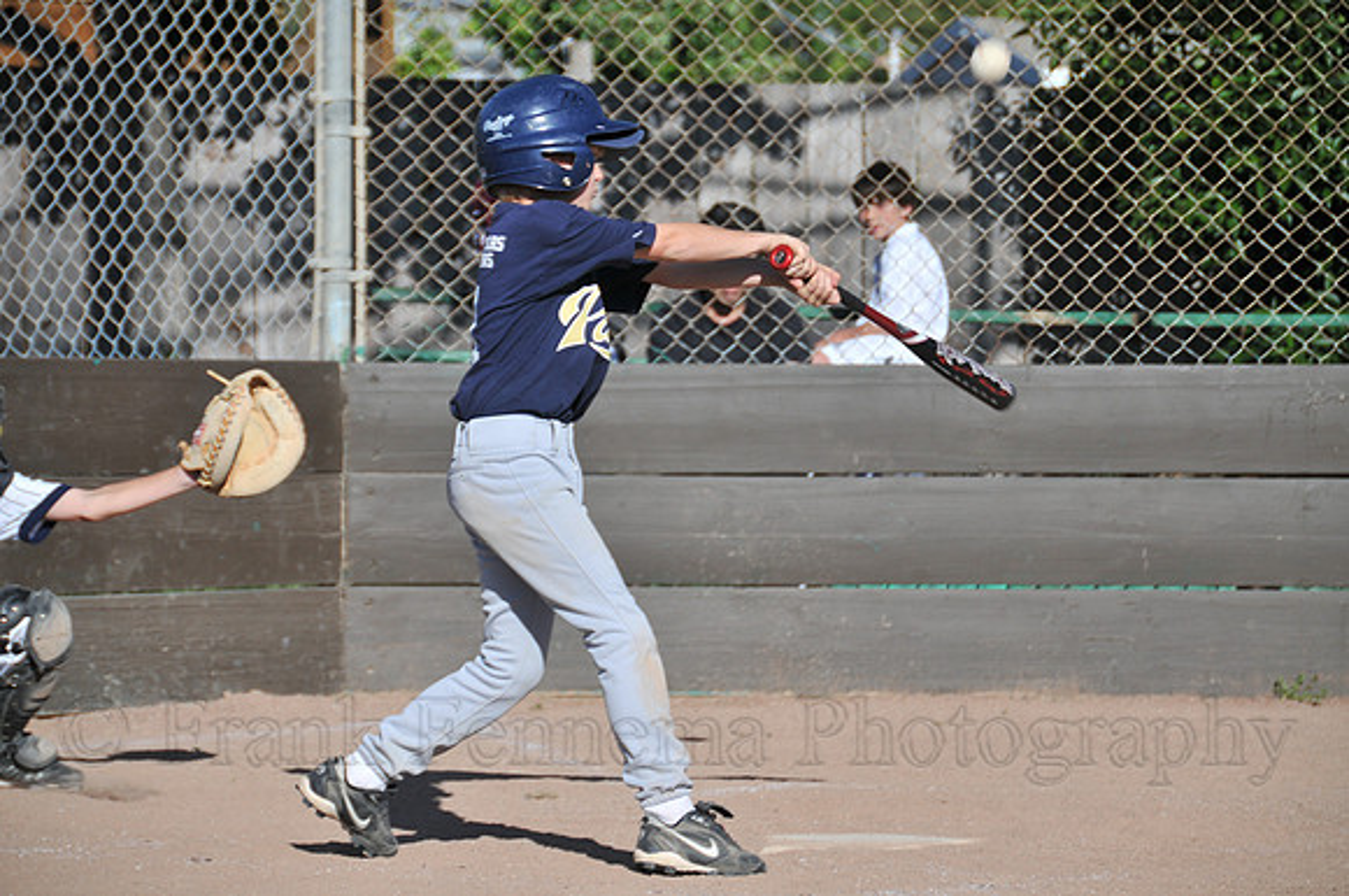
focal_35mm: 180
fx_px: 6736
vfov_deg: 7.6
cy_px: 448
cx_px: 674
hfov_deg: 11.4
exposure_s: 1/500
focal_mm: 120
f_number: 5.3
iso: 200
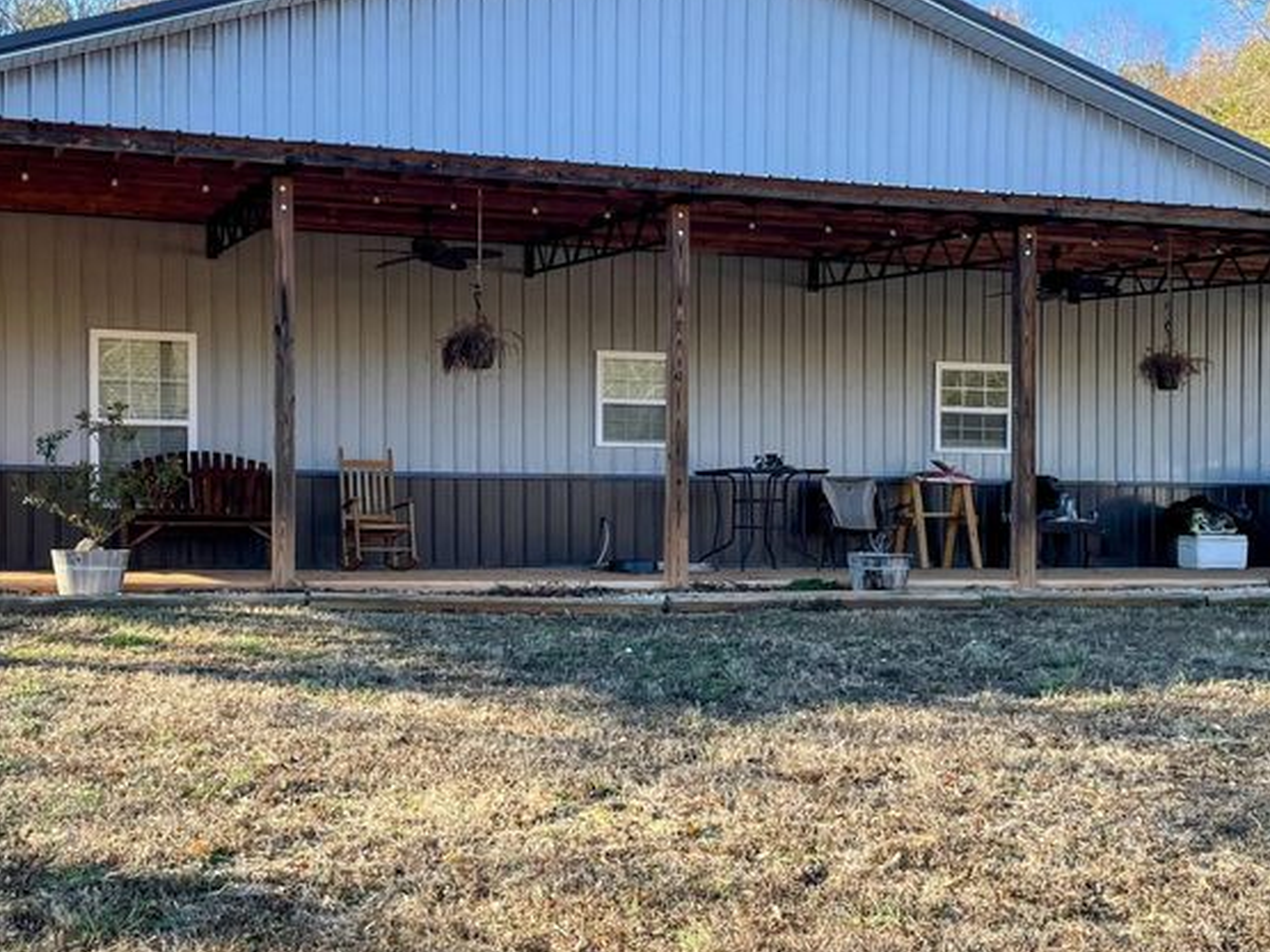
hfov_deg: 39.5
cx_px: 506
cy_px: 570
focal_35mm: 48
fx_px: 1761
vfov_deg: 30.2
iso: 32
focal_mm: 4.2
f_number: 1.6
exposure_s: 1/463
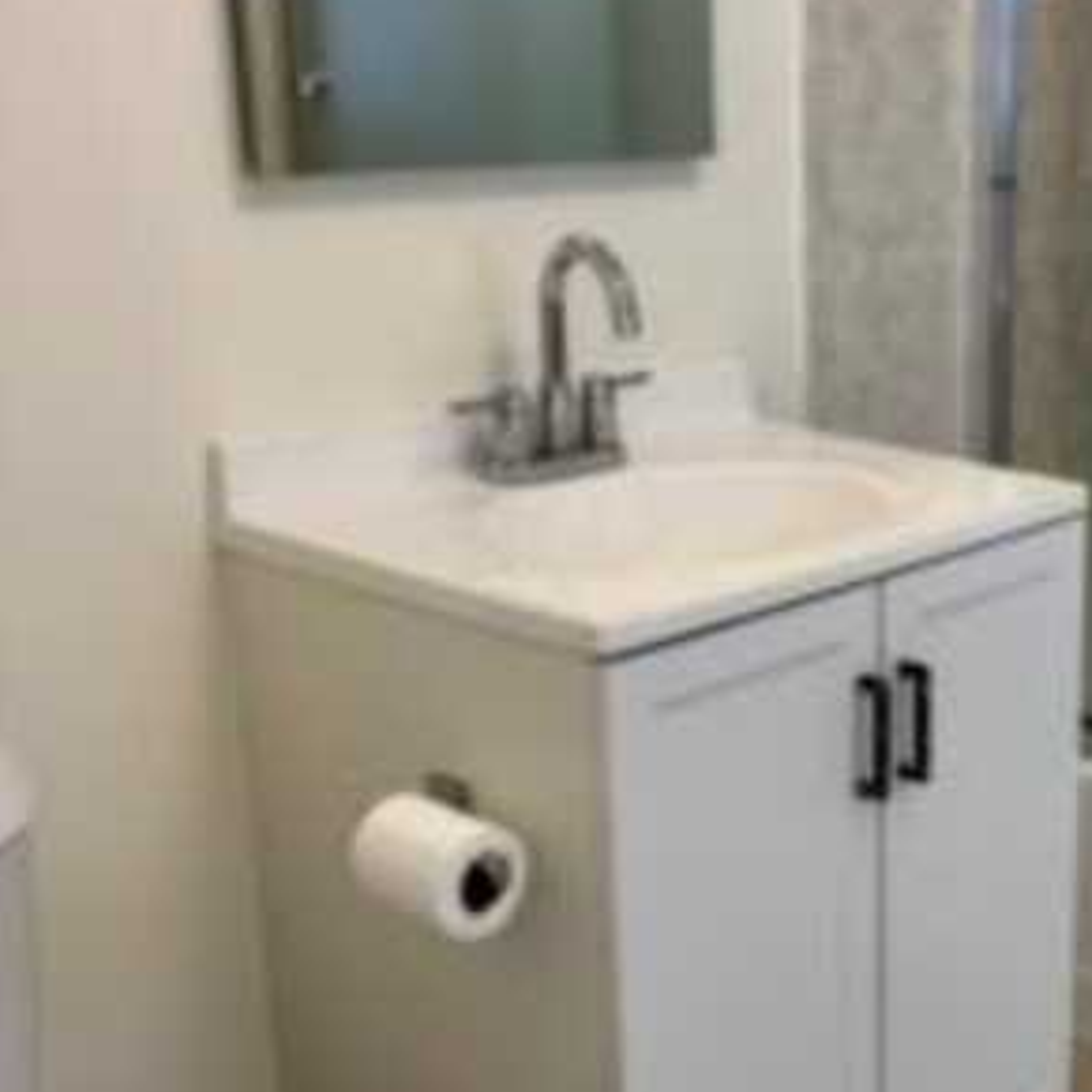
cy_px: 672
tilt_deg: -18.1
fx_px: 1999
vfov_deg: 30.5
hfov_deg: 28.7
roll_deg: -2.3
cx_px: 1077
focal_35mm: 56
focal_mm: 6.76
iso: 100
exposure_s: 1/120
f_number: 1.78
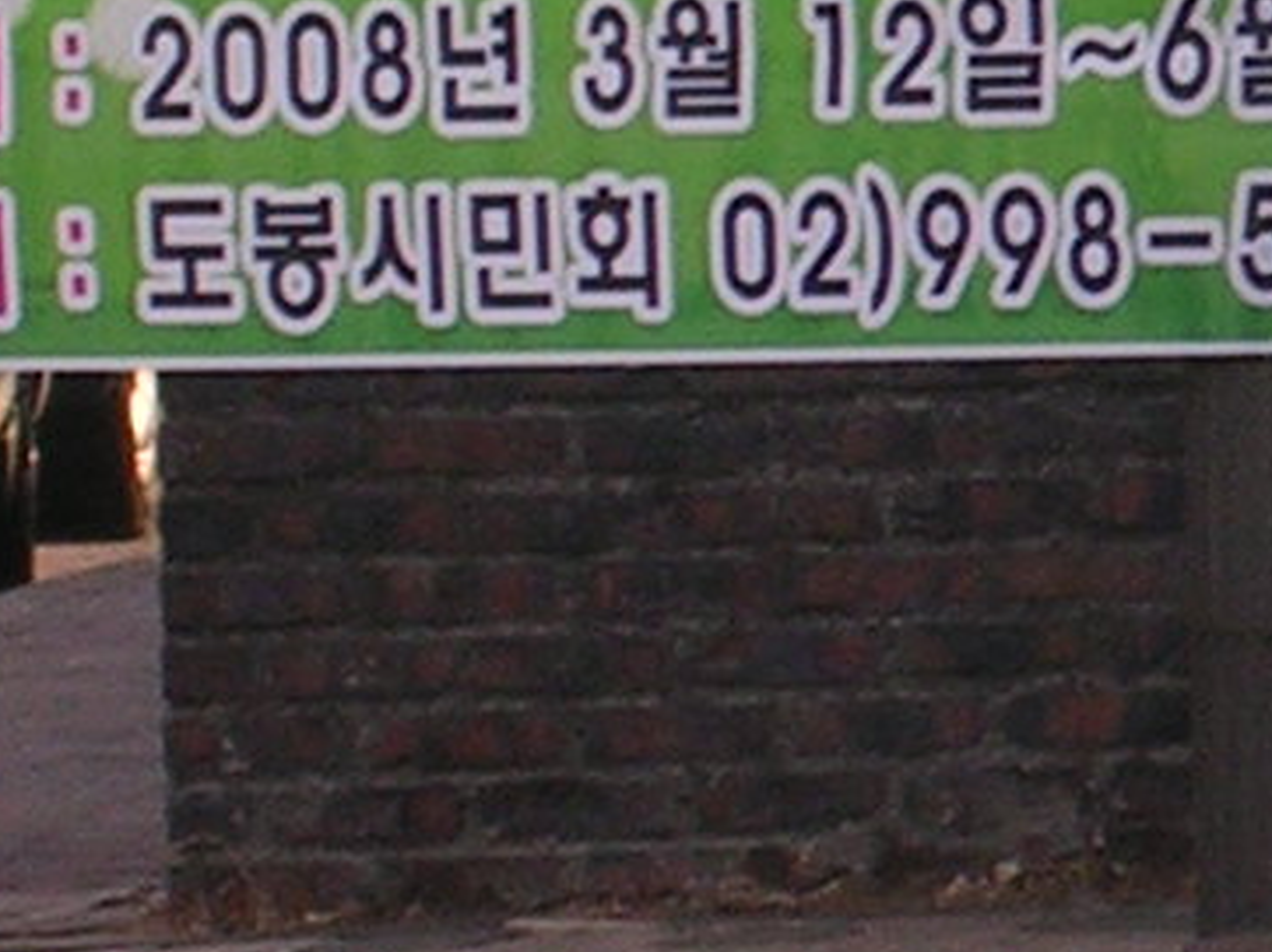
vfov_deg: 2.3
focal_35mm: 651
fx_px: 23906
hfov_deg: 3.0
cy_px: -11
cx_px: 2927
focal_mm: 17.4
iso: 50
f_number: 4.9
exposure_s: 1/110
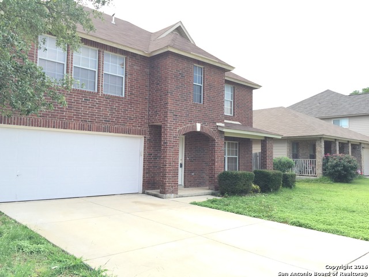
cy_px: 138
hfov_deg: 61.7
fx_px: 309
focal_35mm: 29
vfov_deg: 48.2
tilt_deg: +4.3
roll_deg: -1.8
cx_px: 184
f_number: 2.2
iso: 32
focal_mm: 4.15
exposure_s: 1/227
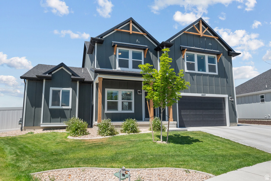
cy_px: 90
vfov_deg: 54.1
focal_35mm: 24
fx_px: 177
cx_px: 136
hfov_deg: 74.9
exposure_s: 1/250
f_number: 8
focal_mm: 23.5
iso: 1600
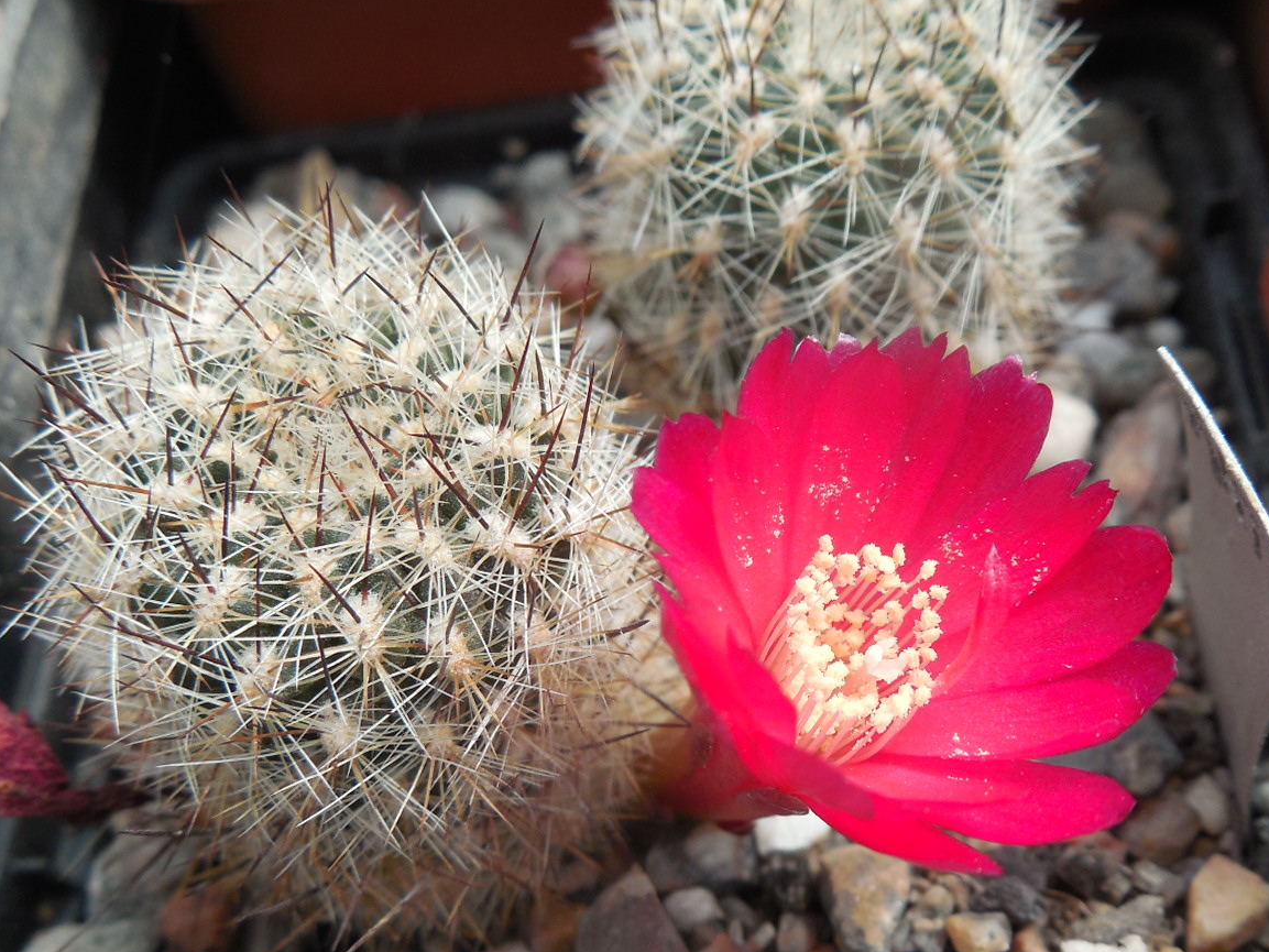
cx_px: 685
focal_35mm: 43
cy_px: 583
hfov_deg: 43.8
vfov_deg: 33.5
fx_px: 1577
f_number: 3.6
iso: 125
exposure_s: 1/250
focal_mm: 5.6
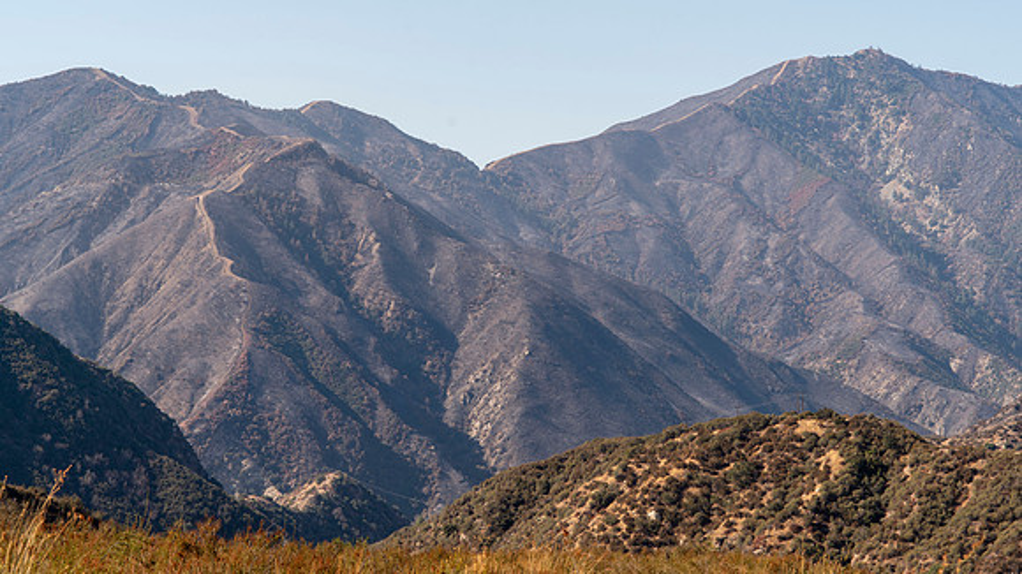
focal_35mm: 110
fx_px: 2981
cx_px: 511
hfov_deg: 19.5
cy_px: 281
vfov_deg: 11.0
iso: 100
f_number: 8
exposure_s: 1/250
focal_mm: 105
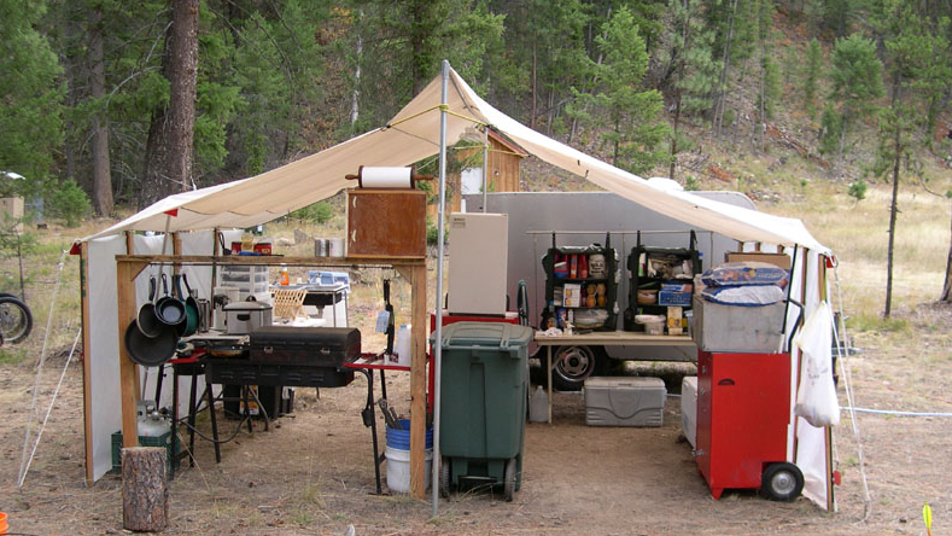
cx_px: 471
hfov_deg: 48.4
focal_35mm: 42
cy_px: 284
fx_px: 1060
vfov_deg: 28.3
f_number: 2.8
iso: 100
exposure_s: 1/125
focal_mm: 8
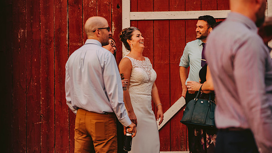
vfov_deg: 11.4
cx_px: 137
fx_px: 764
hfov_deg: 20.2
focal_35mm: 106
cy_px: 65
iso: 640
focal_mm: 100
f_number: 2.8
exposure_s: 1/100
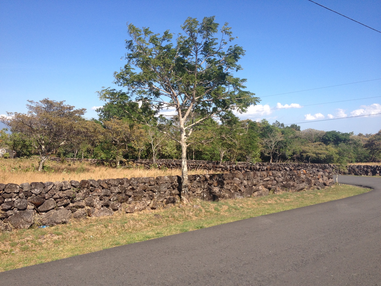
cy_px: 143
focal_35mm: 35
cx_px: 190
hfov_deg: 52.6
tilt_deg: -3.5
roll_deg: +1.0
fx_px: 385
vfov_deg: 40.7
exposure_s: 1/1314
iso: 50
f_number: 2.4
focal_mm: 4.28
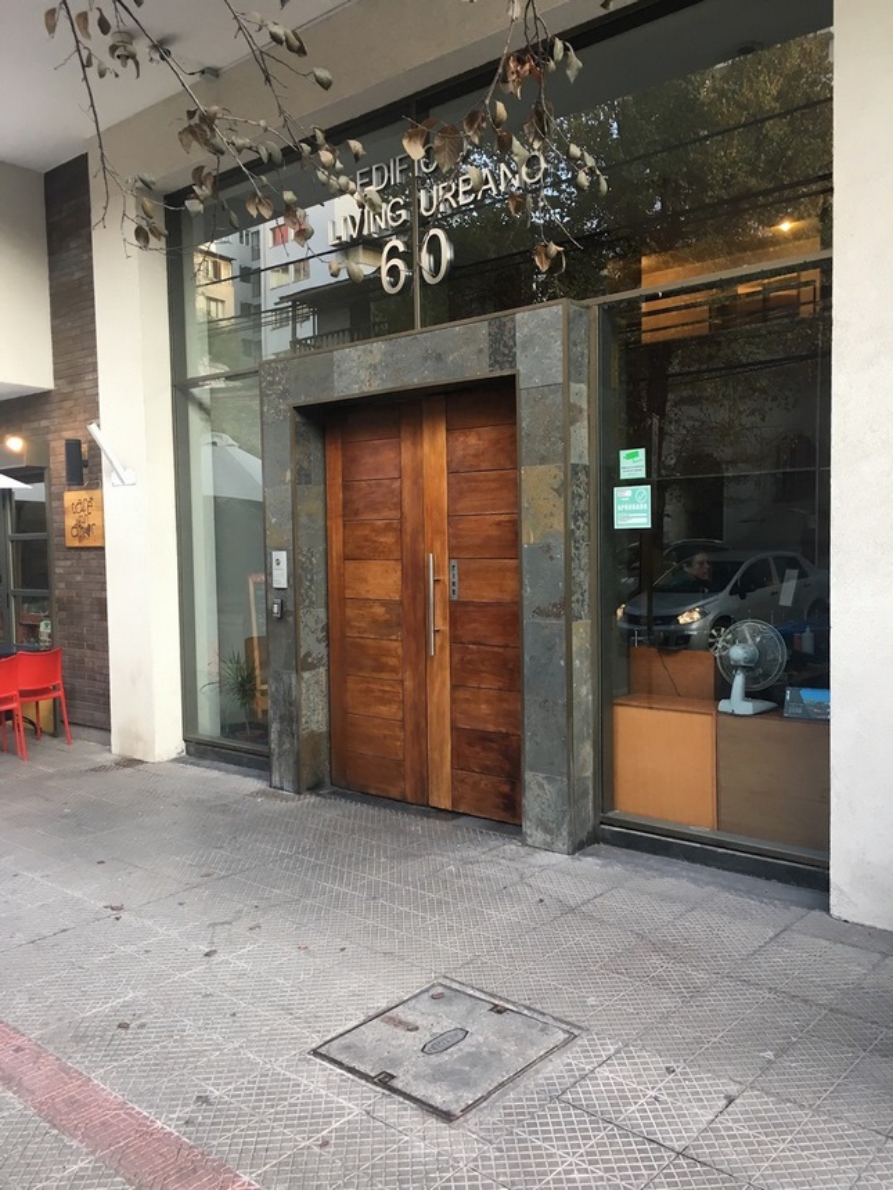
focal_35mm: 29
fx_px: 997
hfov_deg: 48.2
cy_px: 595
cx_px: 446
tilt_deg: -3.3
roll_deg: +0.6
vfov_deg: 61.7
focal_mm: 4.15
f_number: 2.2
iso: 32
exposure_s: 1/33
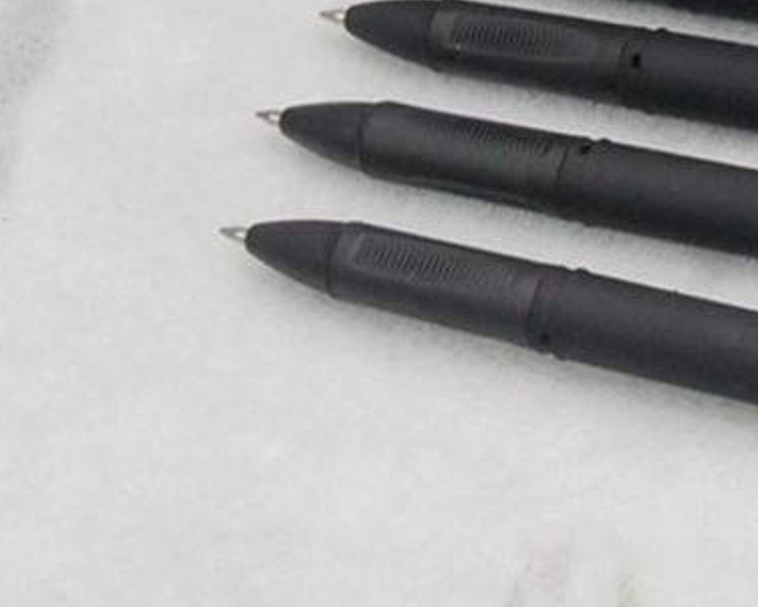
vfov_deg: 16.3
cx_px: 986
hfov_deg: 19.1
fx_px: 2087
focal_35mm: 93
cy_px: 42
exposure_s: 1/30
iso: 160
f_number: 2.8
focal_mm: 6.2
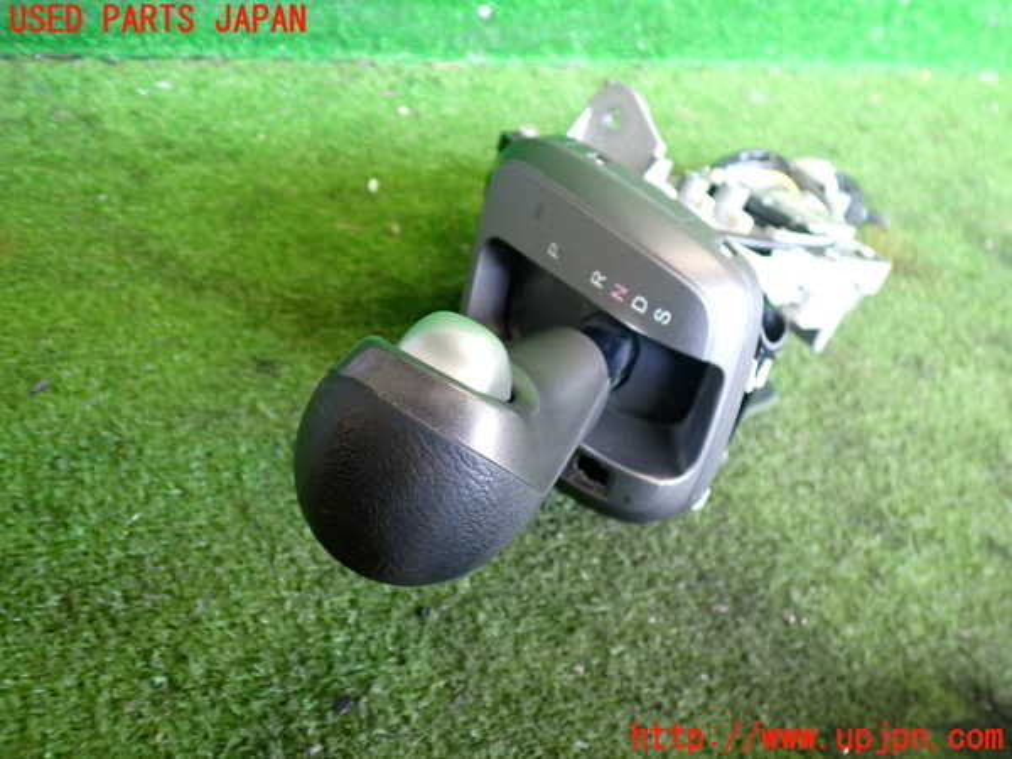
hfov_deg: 60.0
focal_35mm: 30
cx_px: 506
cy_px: 380
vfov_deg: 46.8
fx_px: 877
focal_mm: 5.4
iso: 500
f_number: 2.3
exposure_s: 1/80
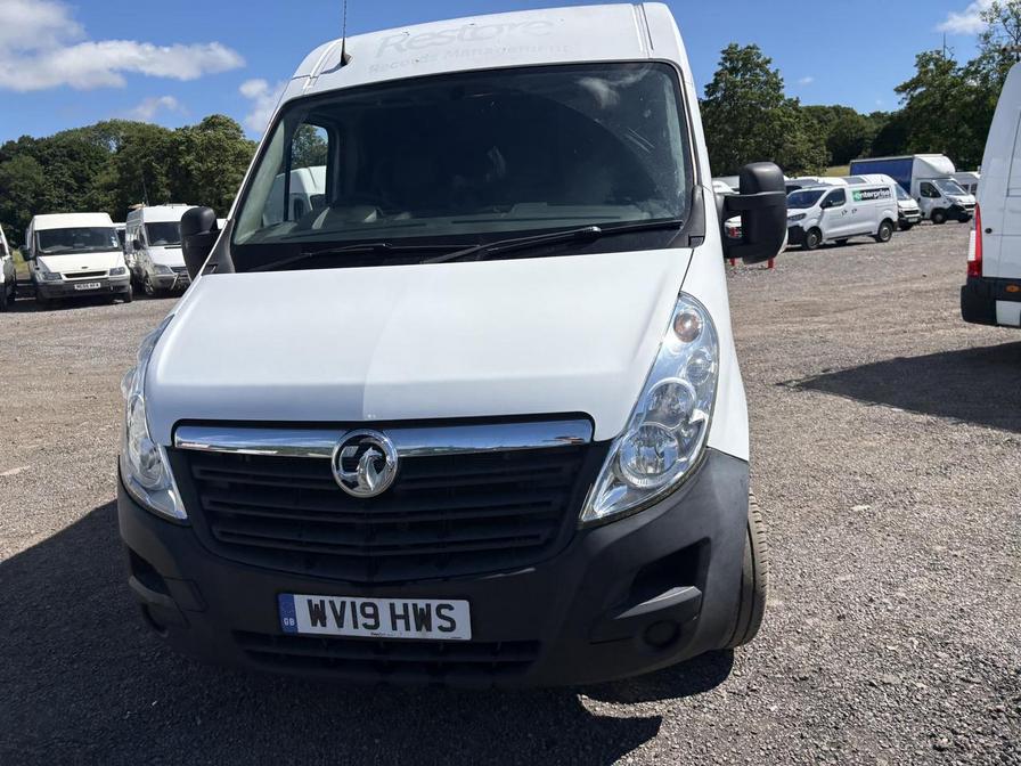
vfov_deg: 53.1
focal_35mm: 26
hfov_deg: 67.3
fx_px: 767
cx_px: 510
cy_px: 383
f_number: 1.6
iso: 50
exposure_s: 1/5814
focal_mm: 5.96
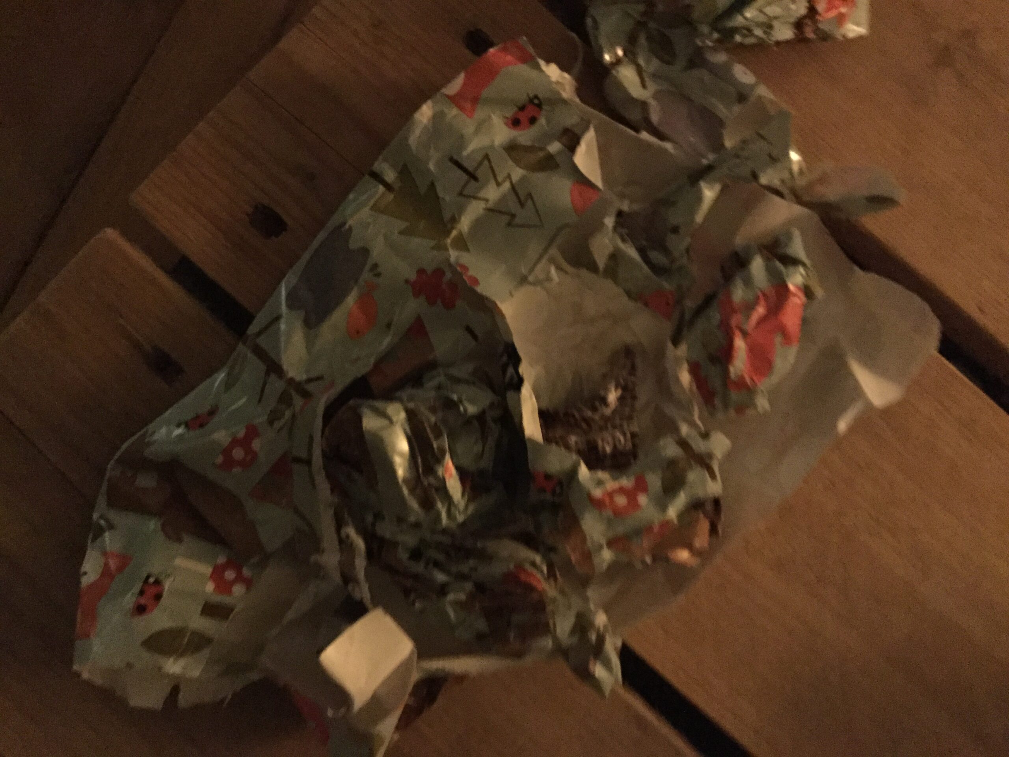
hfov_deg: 58.4
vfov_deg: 45.4
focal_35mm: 31
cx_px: 504
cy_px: 378
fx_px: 904
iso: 800
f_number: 2.4
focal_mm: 3.3
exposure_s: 1/17
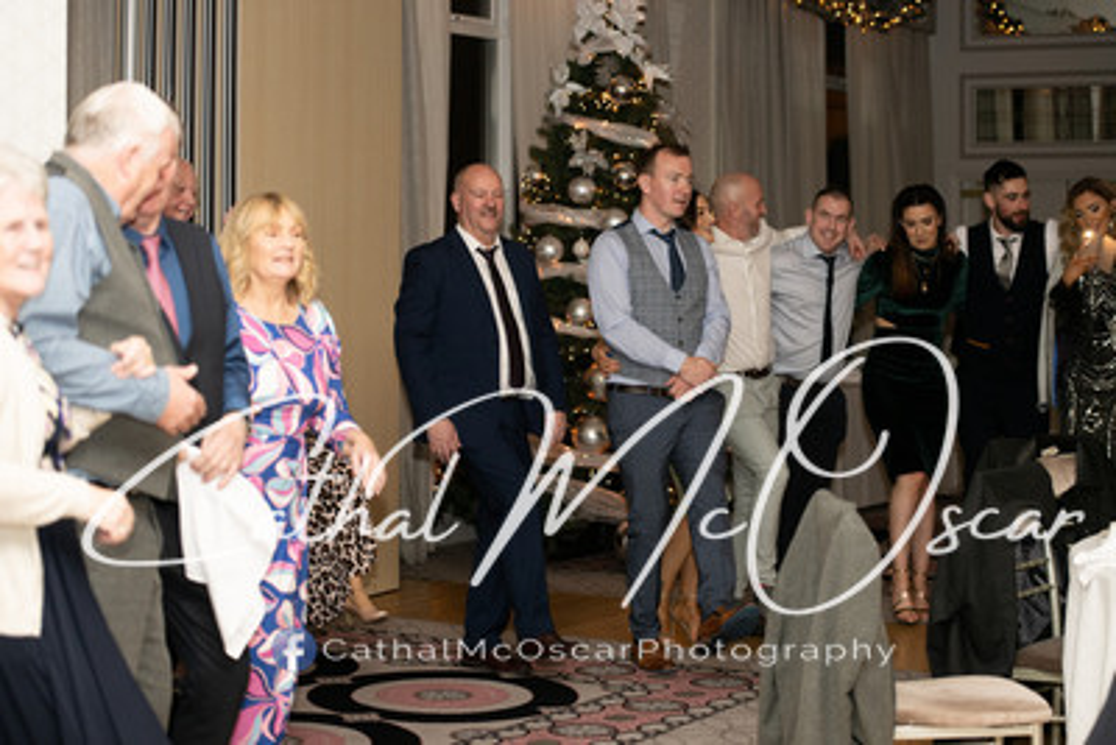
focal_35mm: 100
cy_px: 372
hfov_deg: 20.4
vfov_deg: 13.7
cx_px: 558
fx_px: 3101
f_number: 2.8
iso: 400
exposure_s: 1/200
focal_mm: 100
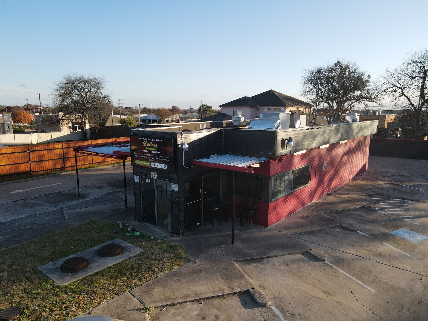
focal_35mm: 24
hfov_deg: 71.6
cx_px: 214
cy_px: 160
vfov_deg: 56.8
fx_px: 297
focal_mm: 4.5
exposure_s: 1/320
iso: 100
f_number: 2.8
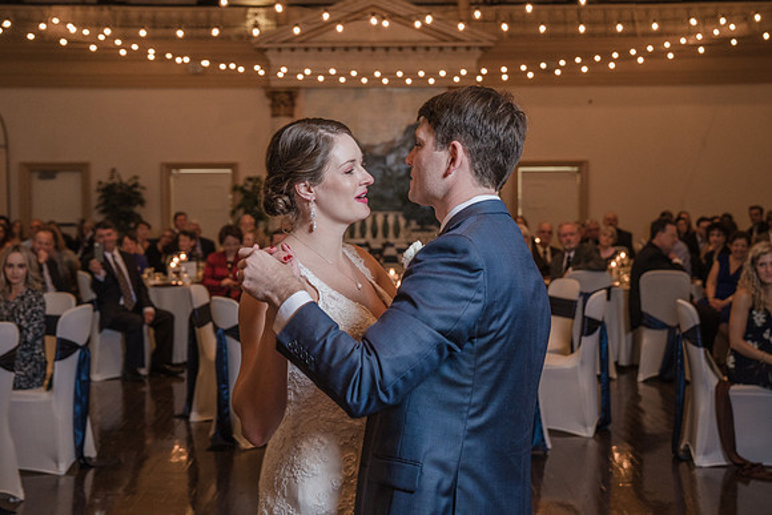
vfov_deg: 25.8
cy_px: 220
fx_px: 1125
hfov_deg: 37.9
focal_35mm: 52
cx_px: 370
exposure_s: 1/100
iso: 2000
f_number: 4
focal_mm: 45
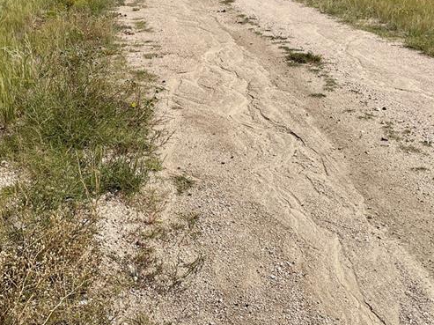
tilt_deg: -16.6
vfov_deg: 26.6
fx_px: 677
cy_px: 78
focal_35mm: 54
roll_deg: -0.4
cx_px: 149
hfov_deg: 35.3
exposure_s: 1/5556
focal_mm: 4.2
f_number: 1.6
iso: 32
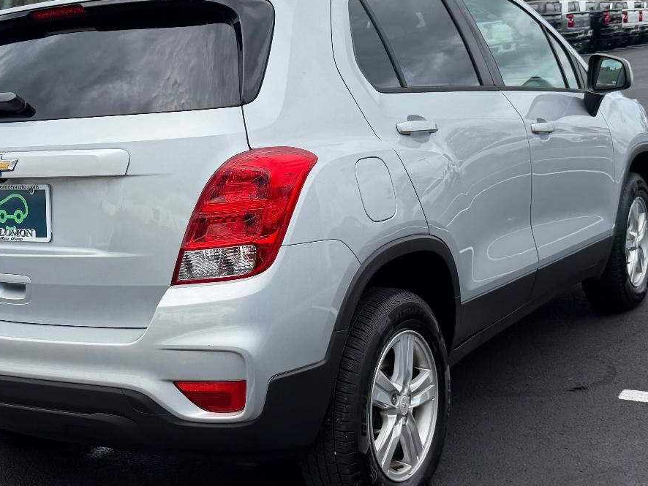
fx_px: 974
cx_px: 237
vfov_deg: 28.0
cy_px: 266
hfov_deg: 36.6
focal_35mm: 52
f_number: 1.78
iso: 80
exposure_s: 1/2611
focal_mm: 6.76
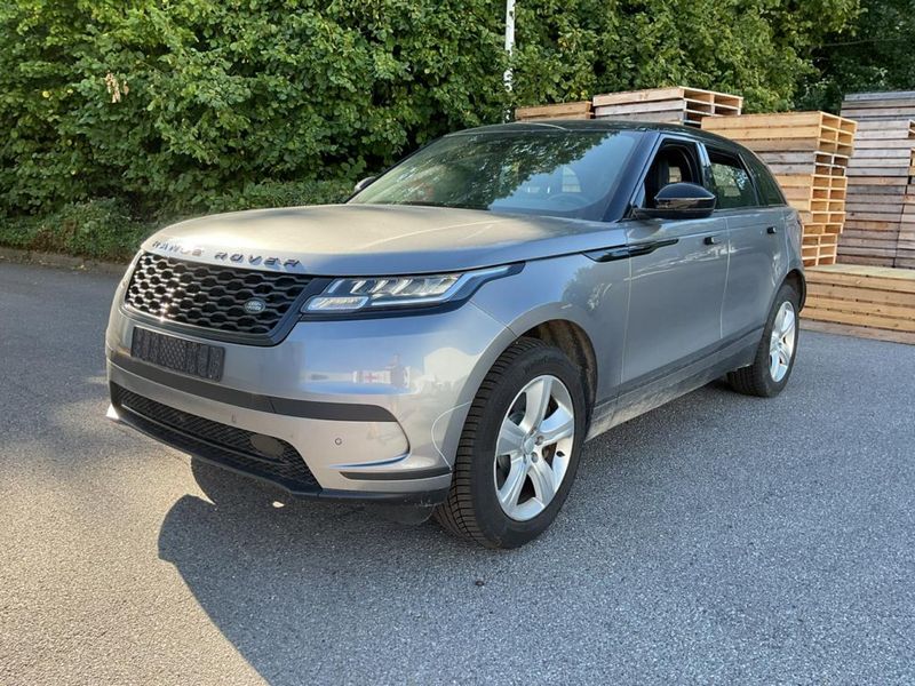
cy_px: 343
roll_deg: -2.4
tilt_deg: -11.1
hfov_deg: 61.7
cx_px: 458
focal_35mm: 29
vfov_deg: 48.2
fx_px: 767
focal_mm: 3
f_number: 1.8
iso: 16
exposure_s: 1/206
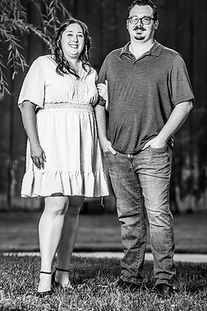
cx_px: 99
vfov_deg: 8.6
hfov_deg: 5.8
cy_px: 128
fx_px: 2053
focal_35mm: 238
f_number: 5
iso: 80
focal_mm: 200
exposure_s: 1/125
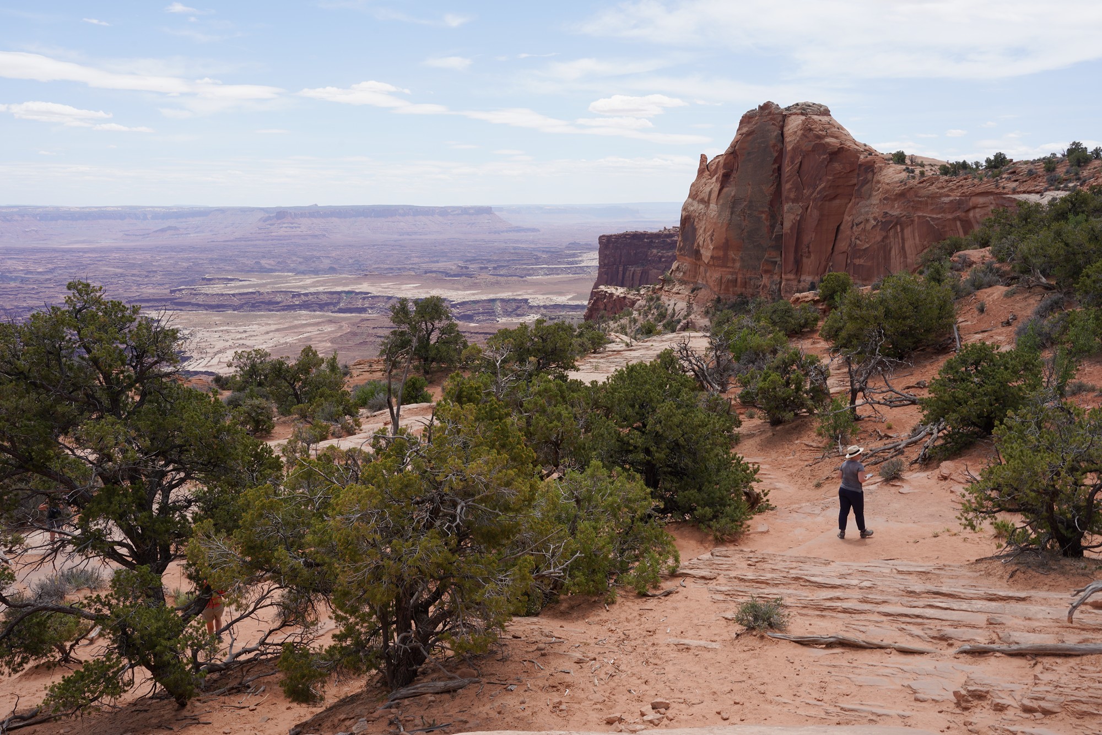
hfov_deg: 54.4
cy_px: 368
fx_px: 1071
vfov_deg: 37.9
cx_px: 551
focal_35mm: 35
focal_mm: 35
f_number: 14
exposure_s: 1/100
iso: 100
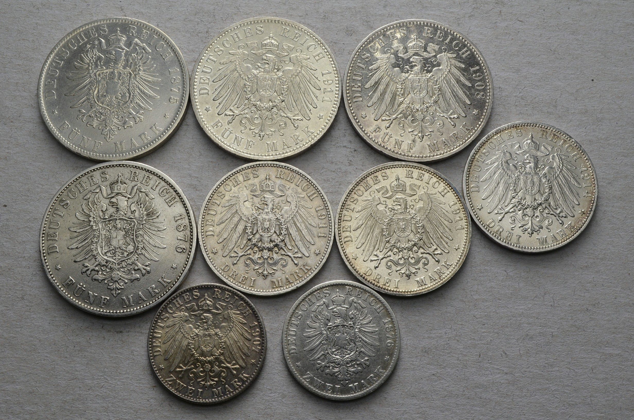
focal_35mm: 45
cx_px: 317
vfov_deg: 29.7
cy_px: 210
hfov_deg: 43.7
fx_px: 791
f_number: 14
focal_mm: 30
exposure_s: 1/250
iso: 400
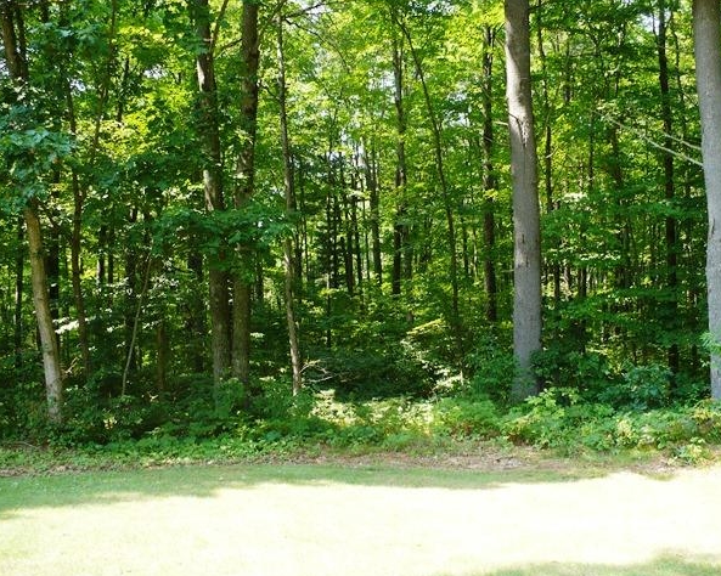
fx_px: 832
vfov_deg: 38.2
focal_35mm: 39
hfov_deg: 46.8
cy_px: 290
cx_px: 384
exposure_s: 1/125
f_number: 2.8
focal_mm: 6.1
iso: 100
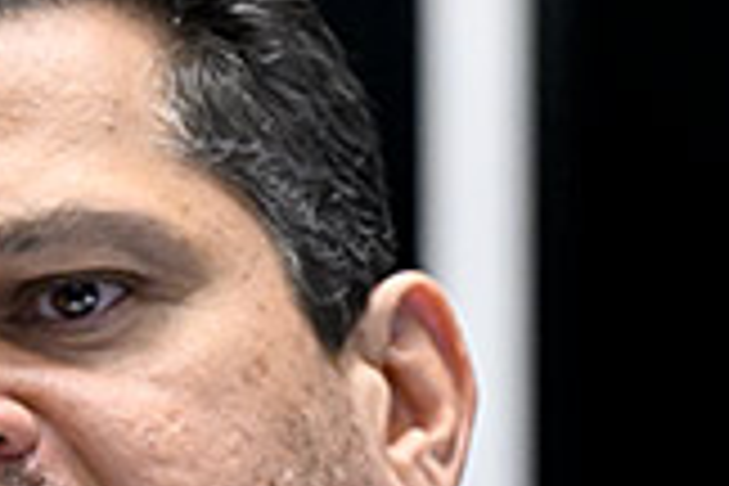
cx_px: 212
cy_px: 904
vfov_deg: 1.7
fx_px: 16077
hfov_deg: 2.6
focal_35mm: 794
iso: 4000
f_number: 4
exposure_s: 1/200
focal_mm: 150
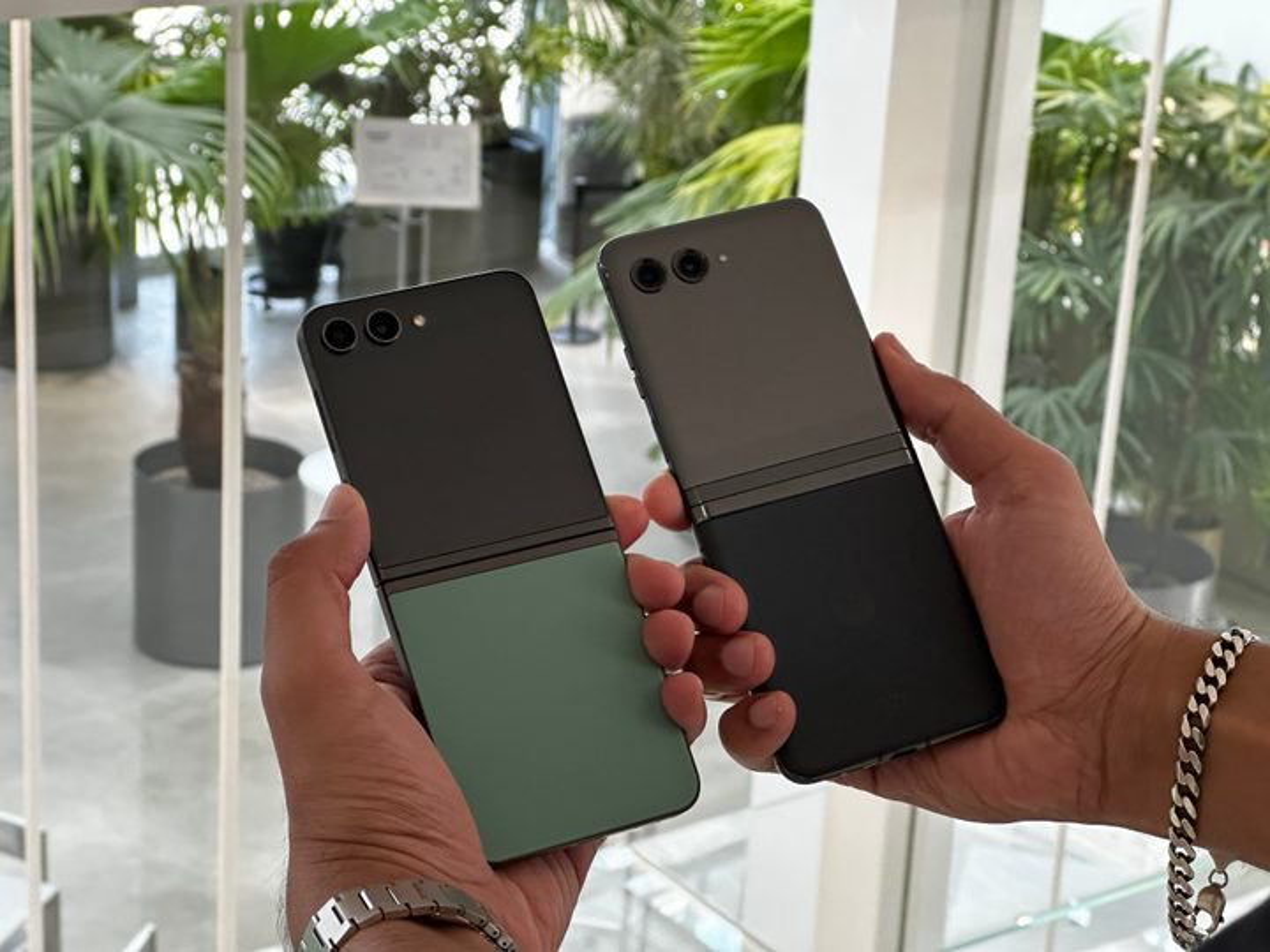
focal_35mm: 77
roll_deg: -2.8
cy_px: 476
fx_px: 2825
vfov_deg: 19.1
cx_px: 635
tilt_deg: -20.9
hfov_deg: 25.3
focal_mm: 9
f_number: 2.8
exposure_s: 1/120
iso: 250
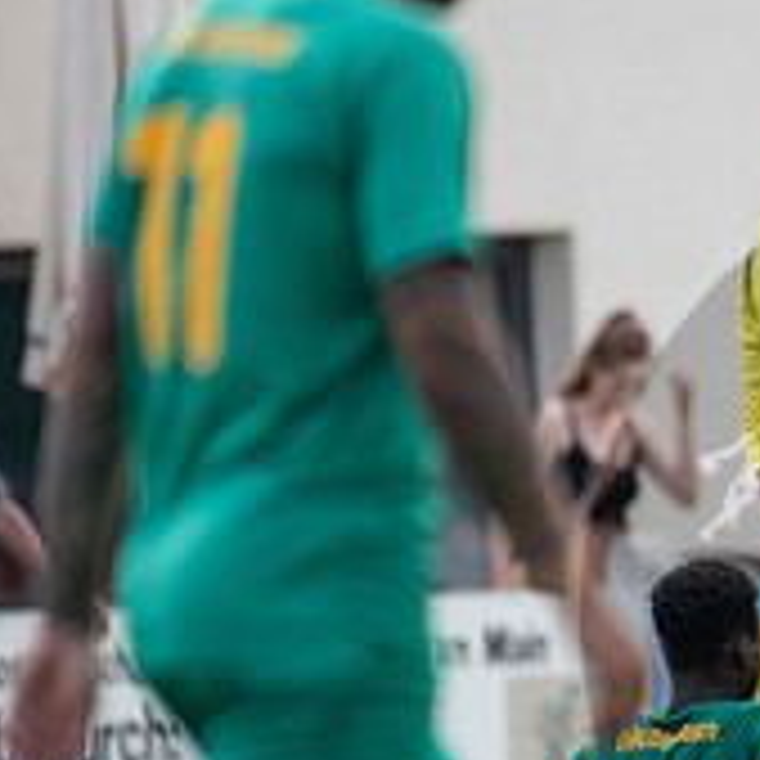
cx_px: 1057
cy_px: 614
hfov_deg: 1.2
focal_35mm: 1457
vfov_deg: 1.2
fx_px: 36191
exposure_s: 1/1600
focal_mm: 500
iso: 1400
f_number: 5.6
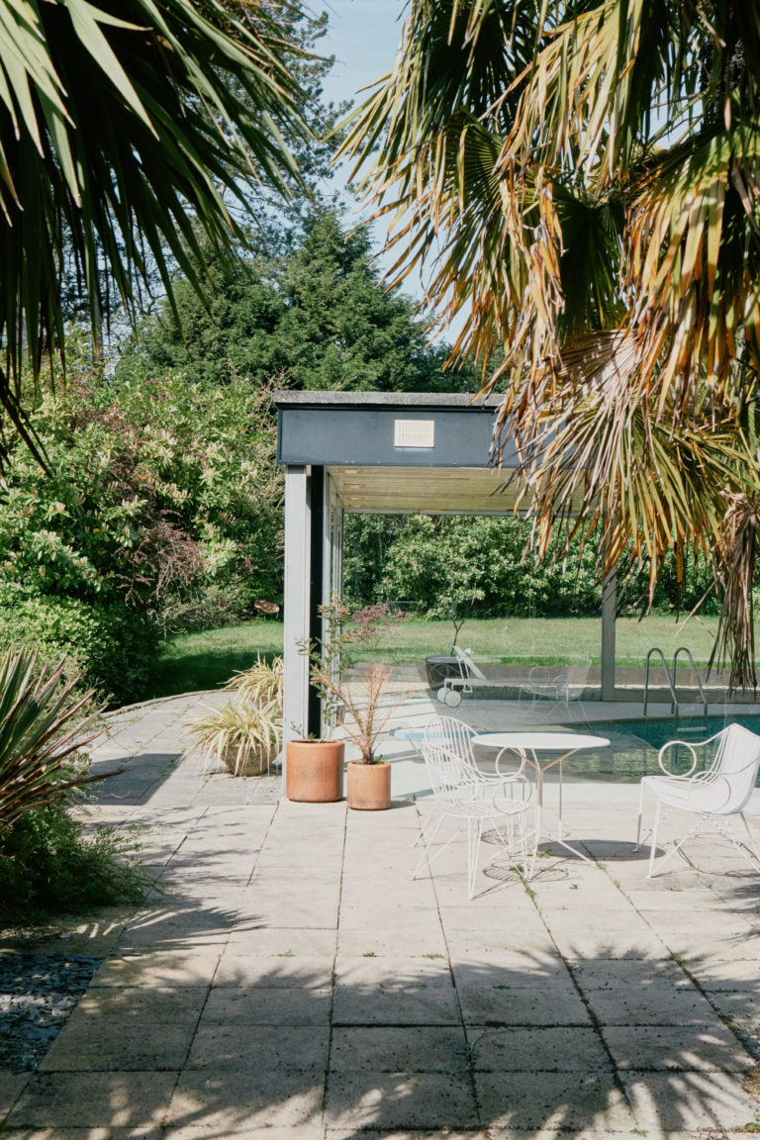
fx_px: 1520
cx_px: 380
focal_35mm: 48
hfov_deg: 28.1
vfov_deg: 41.1
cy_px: 570
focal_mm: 32.1
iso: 1600
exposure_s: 1/1600
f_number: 7.1
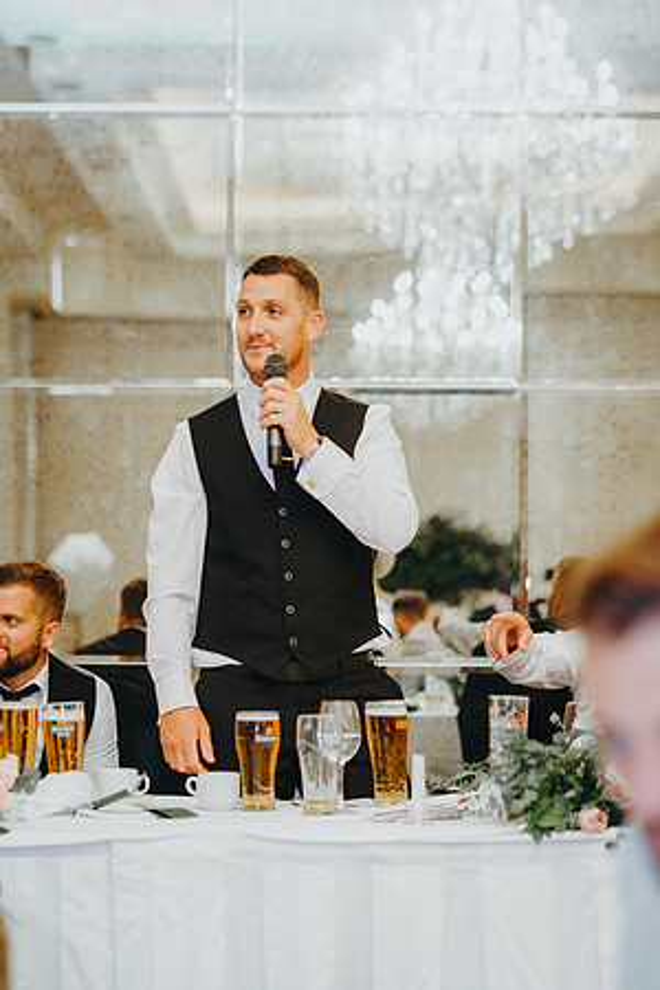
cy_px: 495
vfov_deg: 23.9
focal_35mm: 85
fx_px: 2337
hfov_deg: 16.1
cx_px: 330
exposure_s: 1/125
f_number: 2.8
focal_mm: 85
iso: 2000
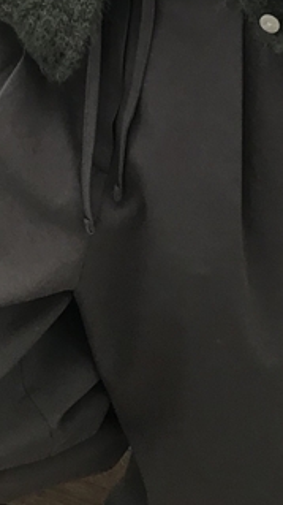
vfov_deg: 20.2
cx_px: 196
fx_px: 1363
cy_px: -12
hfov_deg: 11.8
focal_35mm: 102
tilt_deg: -32.2
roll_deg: +1.4
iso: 40
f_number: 1.8
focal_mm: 3.99
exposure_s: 1/20
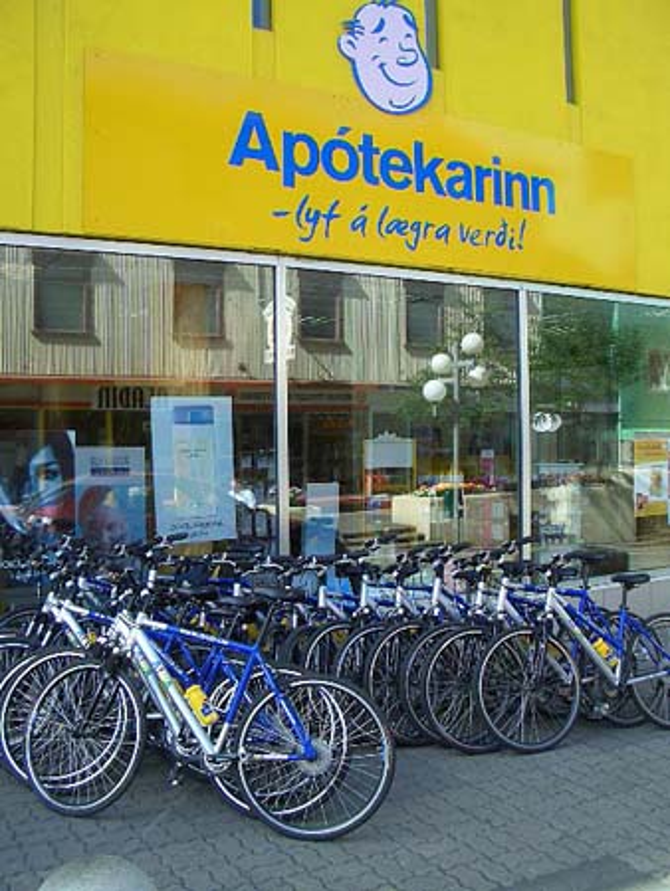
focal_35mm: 35
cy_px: 446
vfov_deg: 52.6
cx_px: 335
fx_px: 902
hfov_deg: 40.7
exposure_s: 1/125
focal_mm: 5.8
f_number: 4.3
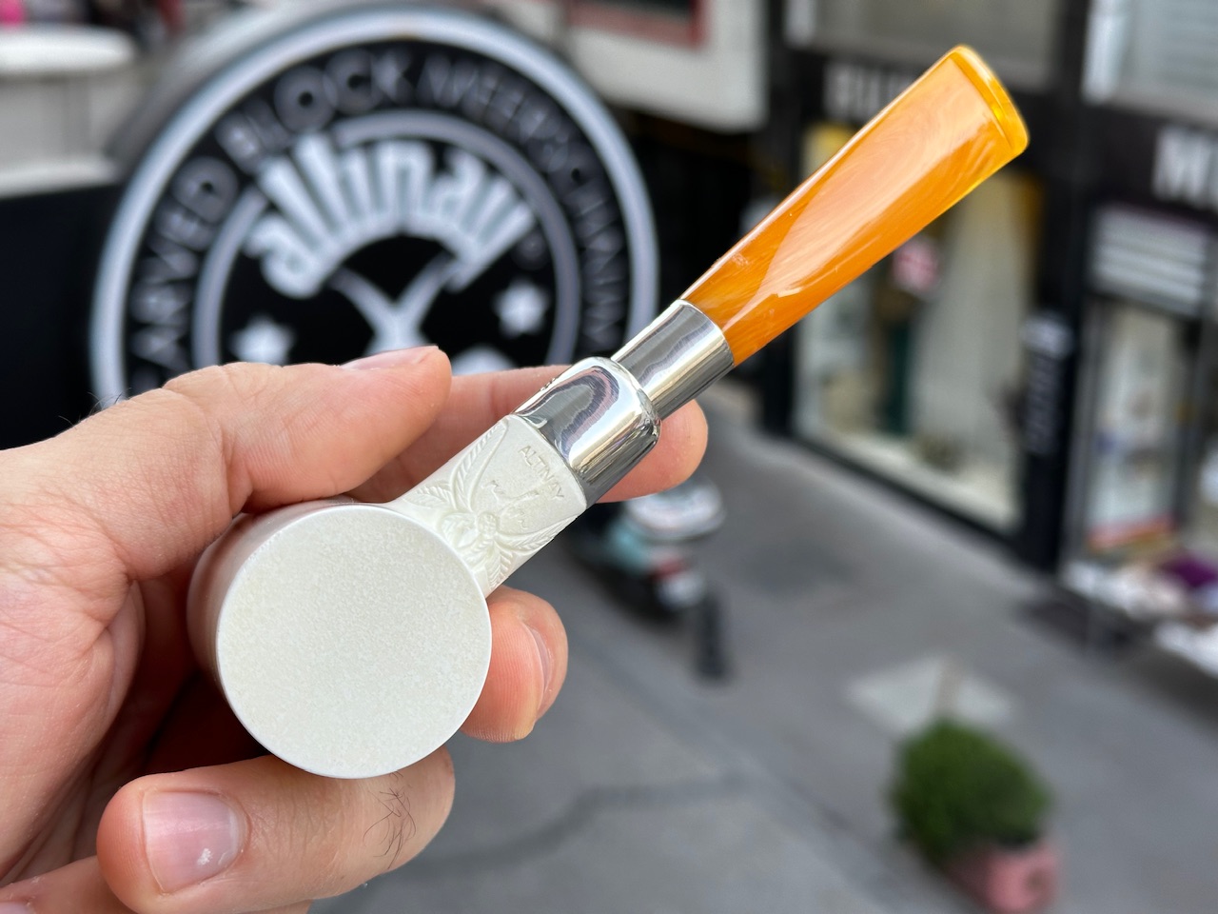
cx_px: 609
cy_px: 457
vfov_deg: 30.3
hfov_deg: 39.7
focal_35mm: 48
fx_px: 1689
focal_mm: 6.86
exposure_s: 1/100
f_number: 1.78
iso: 64
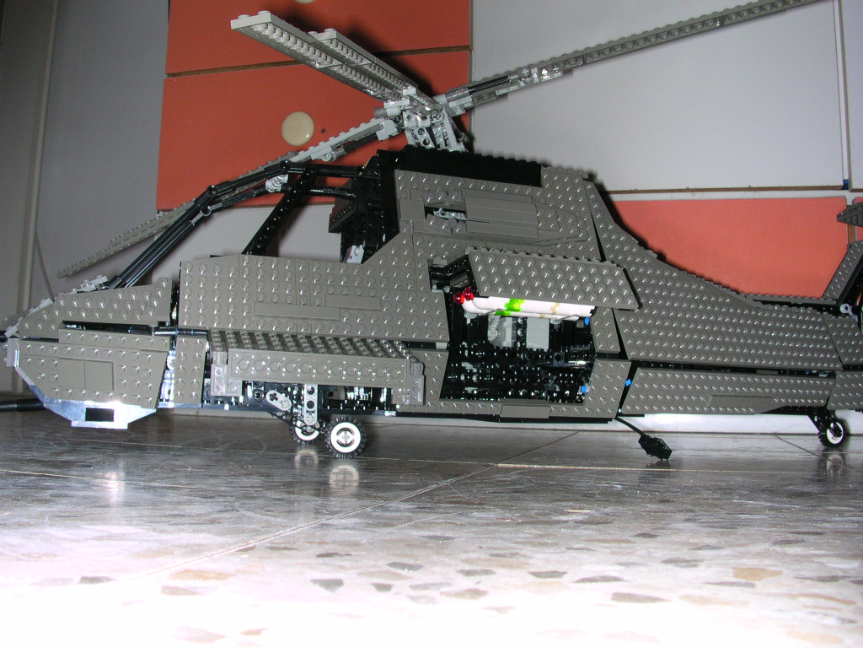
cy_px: 324
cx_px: 432
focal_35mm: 37
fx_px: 922
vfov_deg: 38.7
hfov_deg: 50.1
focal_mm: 5.6
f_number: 4.5
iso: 100
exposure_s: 1/60
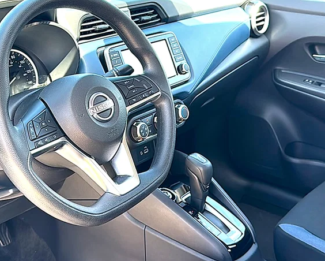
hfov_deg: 40.1
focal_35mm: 46
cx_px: 124
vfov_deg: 32.7
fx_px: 443
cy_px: 114
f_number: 1.78
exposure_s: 1/275
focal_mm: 6.86
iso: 125
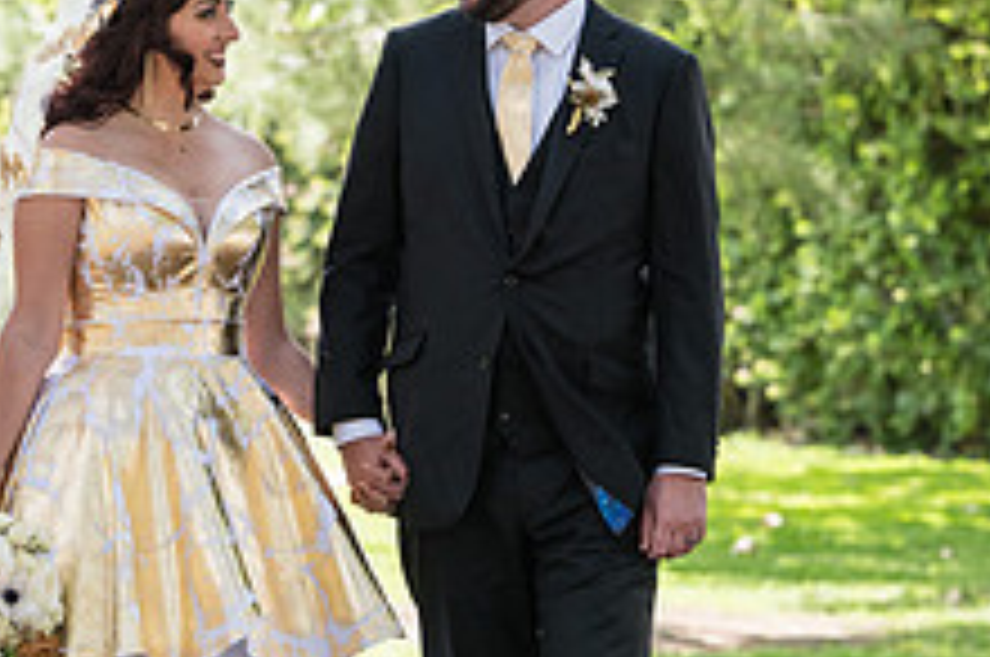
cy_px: 526
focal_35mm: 317
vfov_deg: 4.3
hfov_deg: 6.5
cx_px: 536
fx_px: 8705
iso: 500
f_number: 4.5
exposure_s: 1/1000
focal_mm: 120
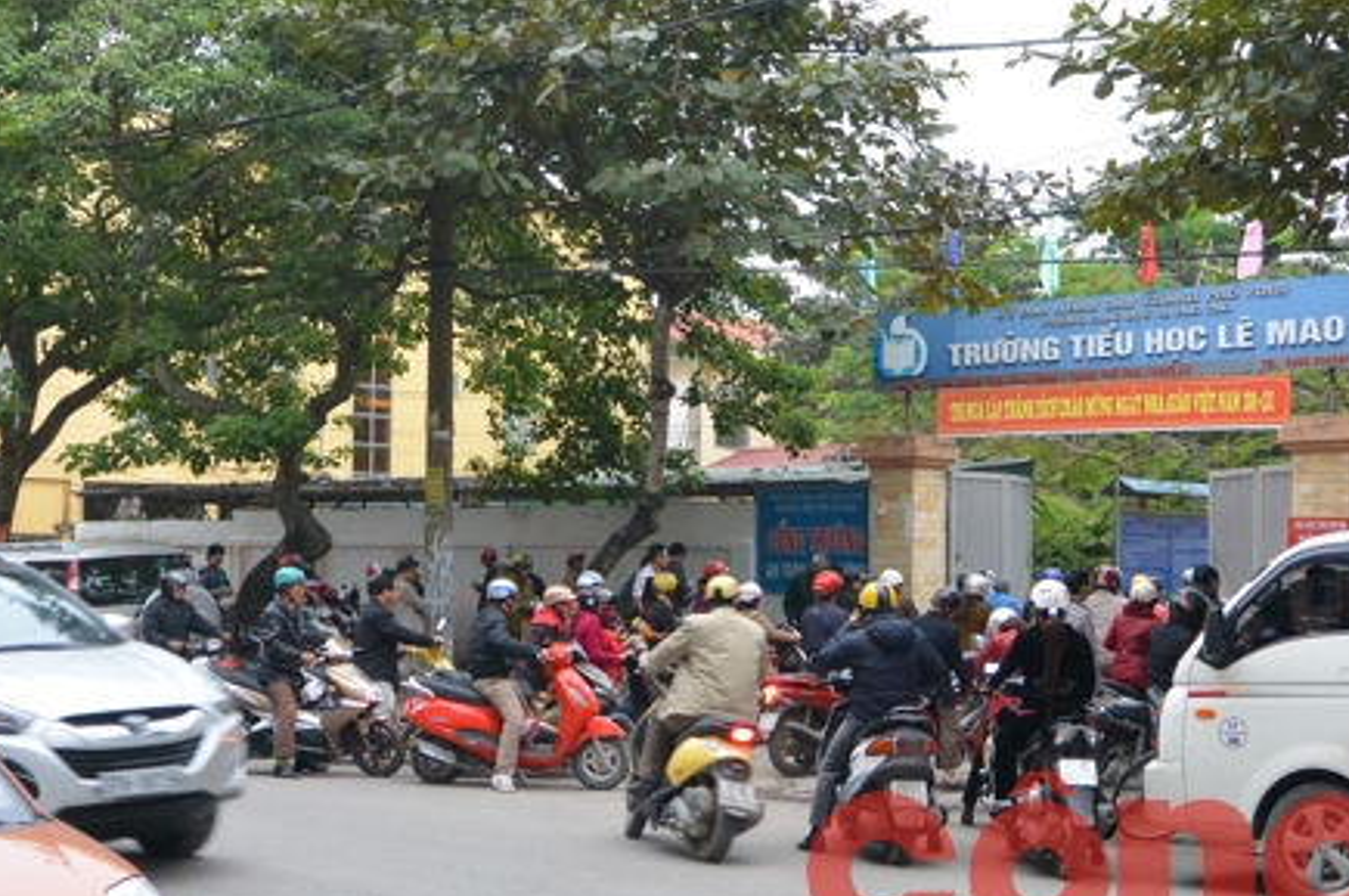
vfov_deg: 25.5
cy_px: 484
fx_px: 1984
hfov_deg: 37.4
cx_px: 803
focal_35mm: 53
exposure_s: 1/40
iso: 800
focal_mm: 13.6
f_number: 4
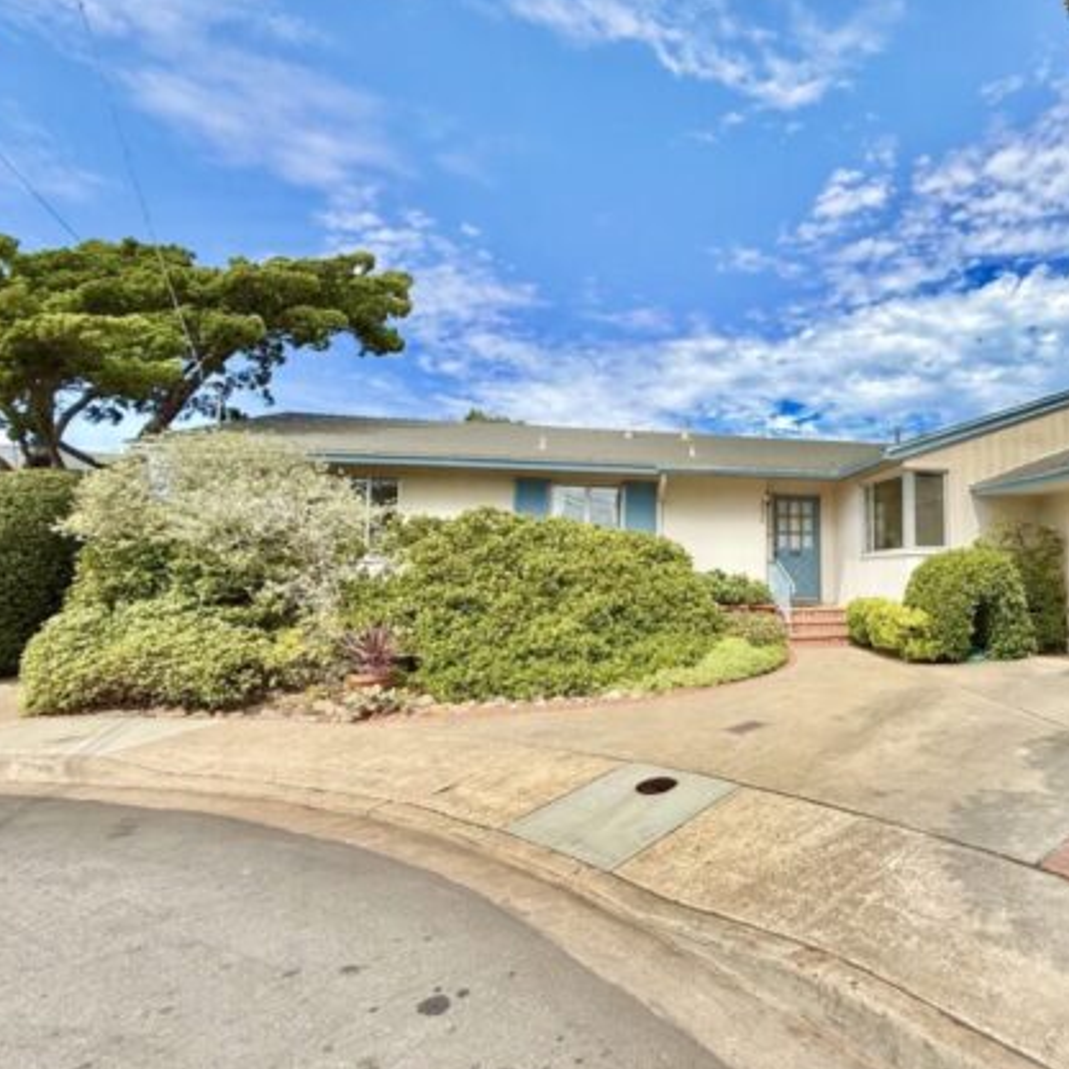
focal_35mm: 19
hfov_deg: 72.5
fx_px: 664
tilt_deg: +5.9
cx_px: 797
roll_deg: -0.5
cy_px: 523
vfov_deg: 77.7
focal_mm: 2.22
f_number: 2.2
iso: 50
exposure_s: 1/2841
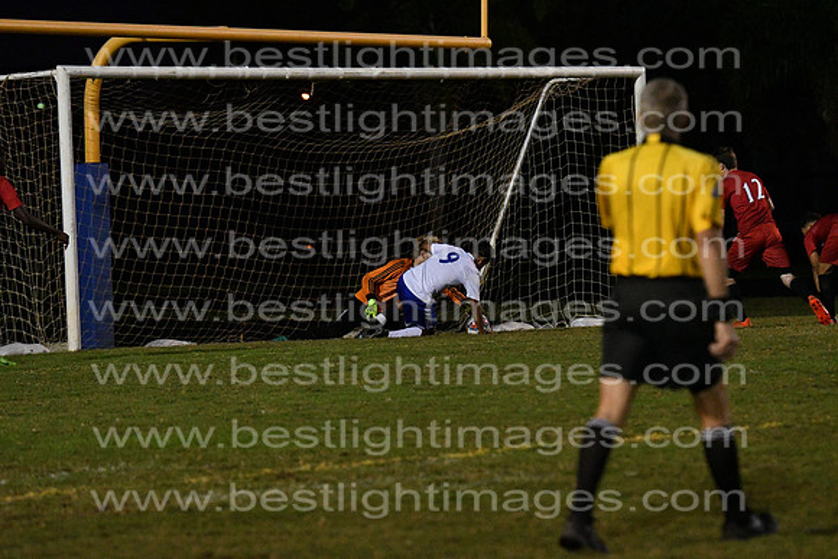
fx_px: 5064
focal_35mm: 218
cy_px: 280
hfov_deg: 9.5
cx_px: 419
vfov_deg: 6.3
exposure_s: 1/1250
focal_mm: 145
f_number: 4
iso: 6400
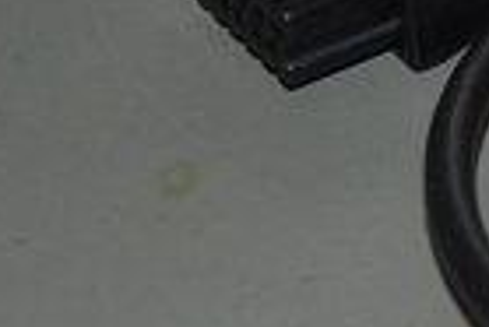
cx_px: 1020
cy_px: 104
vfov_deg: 3.8
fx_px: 4868
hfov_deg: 5.6
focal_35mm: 358
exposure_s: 1/60
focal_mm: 52
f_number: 4.8
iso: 1800
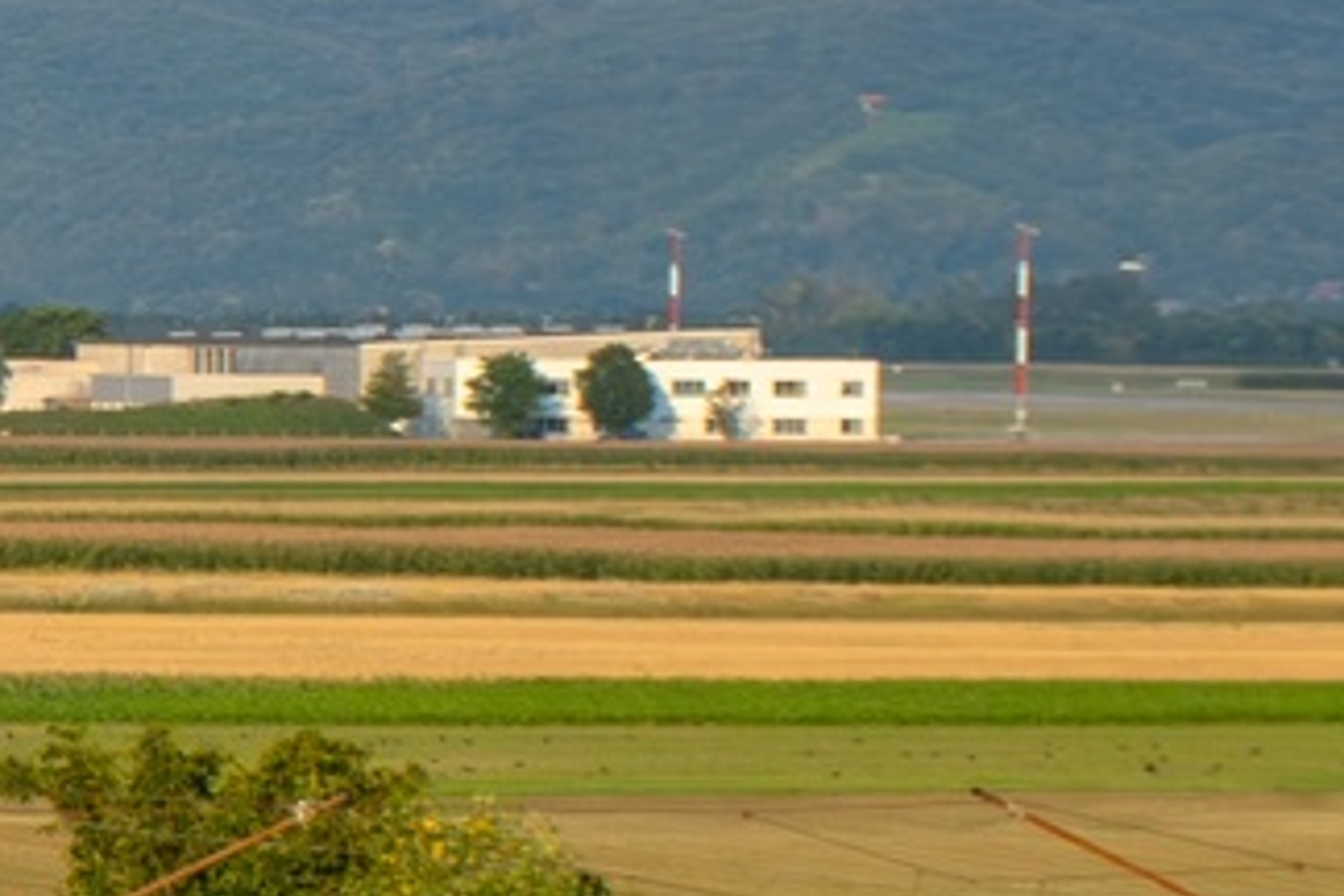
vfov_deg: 3.1
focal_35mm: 444
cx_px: -1945
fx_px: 16575
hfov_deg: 4.5
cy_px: 606
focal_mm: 50
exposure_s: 1/750
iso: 160
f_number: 8
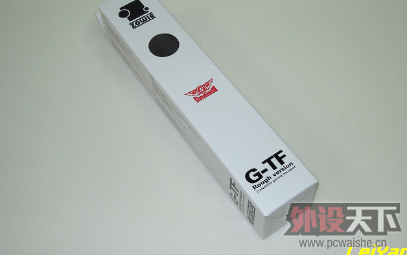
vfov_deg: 24.0
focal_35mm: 54
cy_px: 106
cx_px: 203
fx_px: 599
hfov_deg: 37.5
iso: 200
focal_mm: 9
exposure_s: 1/50
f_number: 3.7
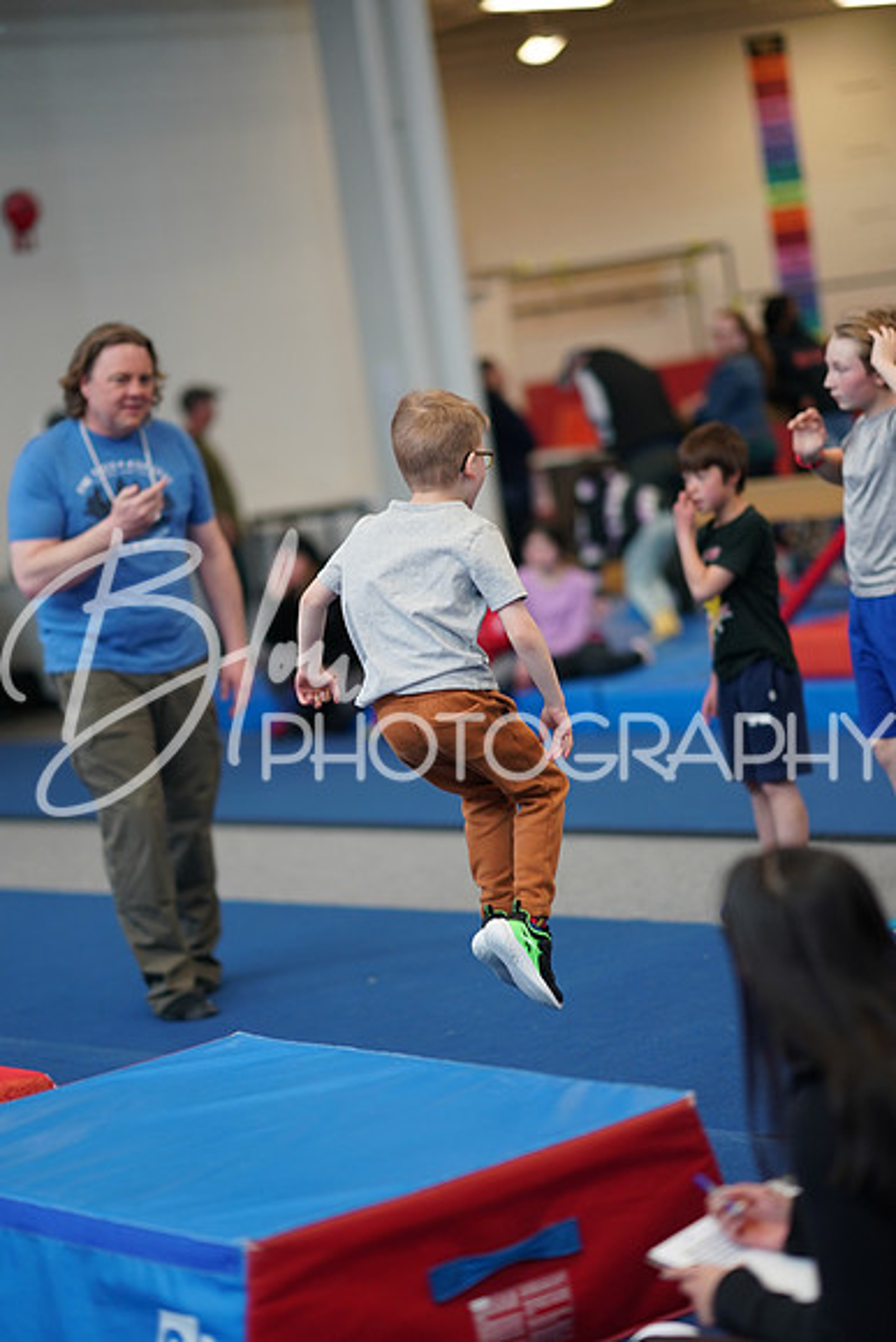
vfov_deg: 23.9
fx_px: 3171
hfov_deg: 16.1
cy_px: 671
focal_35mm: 85
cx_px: 448
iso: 500
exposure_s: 1/500
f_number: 1.4
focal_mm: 85
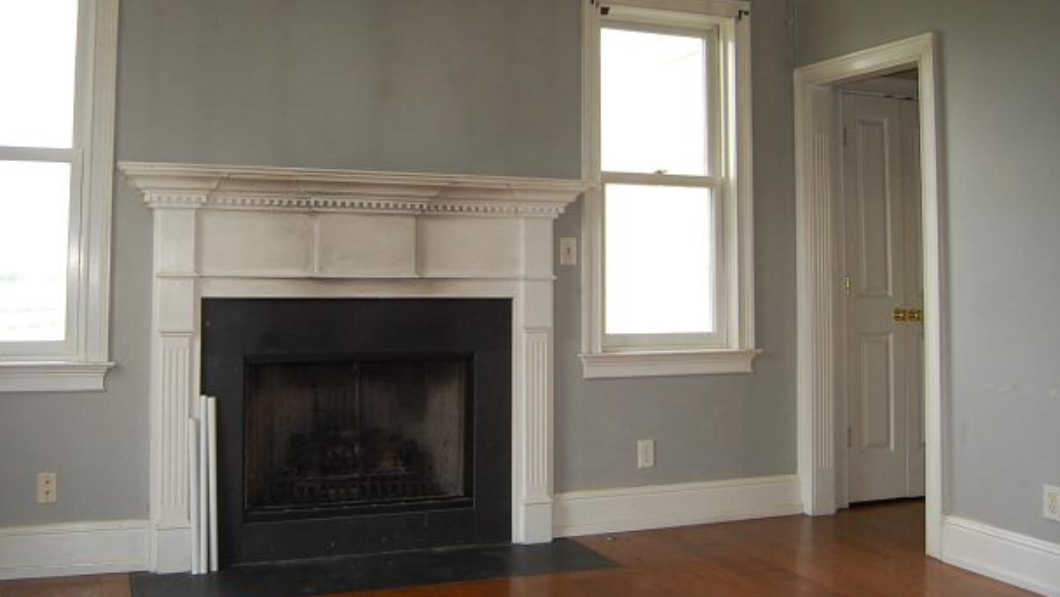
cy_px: 206
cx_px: 421
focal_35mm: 35
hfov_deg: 56.2
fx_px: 984
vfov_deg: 33.5
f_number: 3.5
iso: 400
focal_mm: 18
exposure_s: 1/100
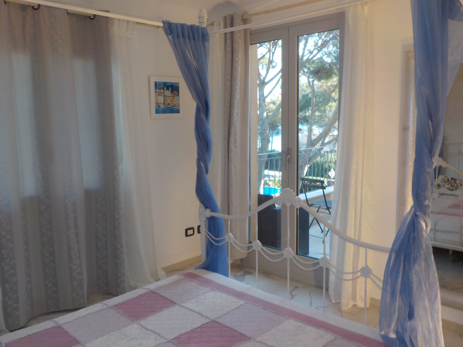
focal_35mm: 30
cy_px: 174
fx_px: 401
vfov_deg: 46.8
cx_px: 232
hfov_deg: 60.0
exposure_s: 1/80
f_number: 3.3
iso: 125
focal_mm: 4.1
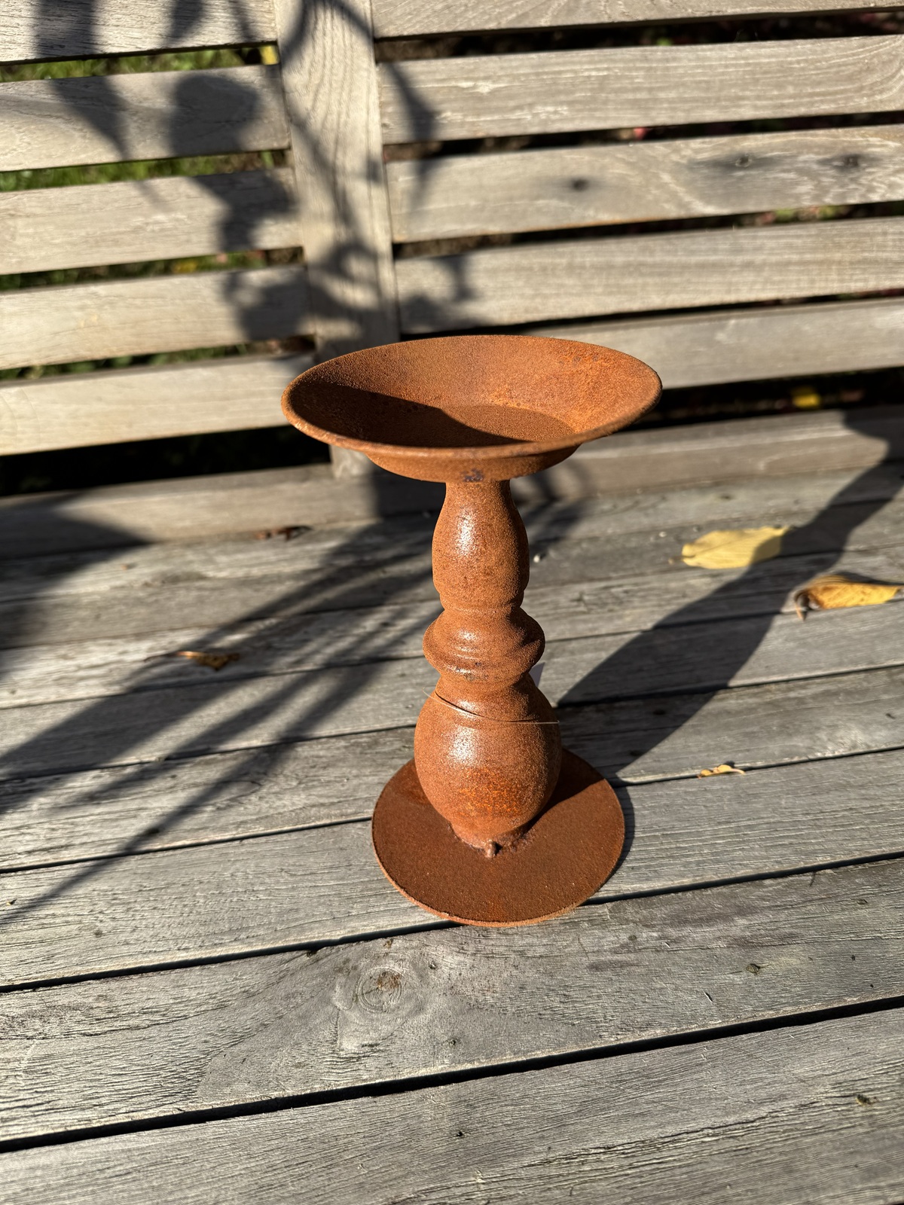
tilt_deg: -31.6
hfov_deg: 56.8
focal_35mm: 24
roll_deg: +1.4
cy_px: 602
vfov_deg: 71.6
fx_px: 836
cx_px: 452
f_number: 1.78
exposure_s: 1/2174
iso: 80
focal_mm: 6.76
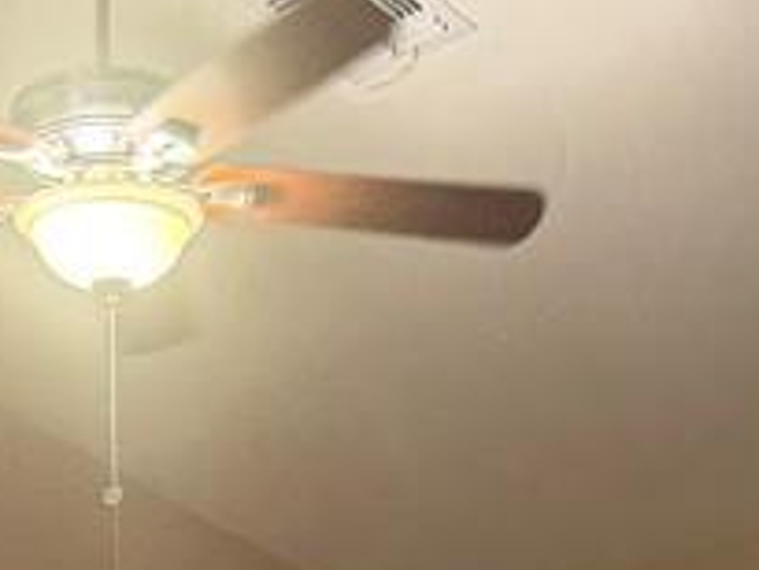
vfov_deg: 10.9
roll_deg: +0.7
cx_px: 270
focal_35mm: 120
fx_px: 2633
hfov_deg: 16.4
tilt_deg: -1.6
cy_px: 1270
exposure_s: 1/60
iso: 200
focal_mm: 6.76
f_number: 1.78
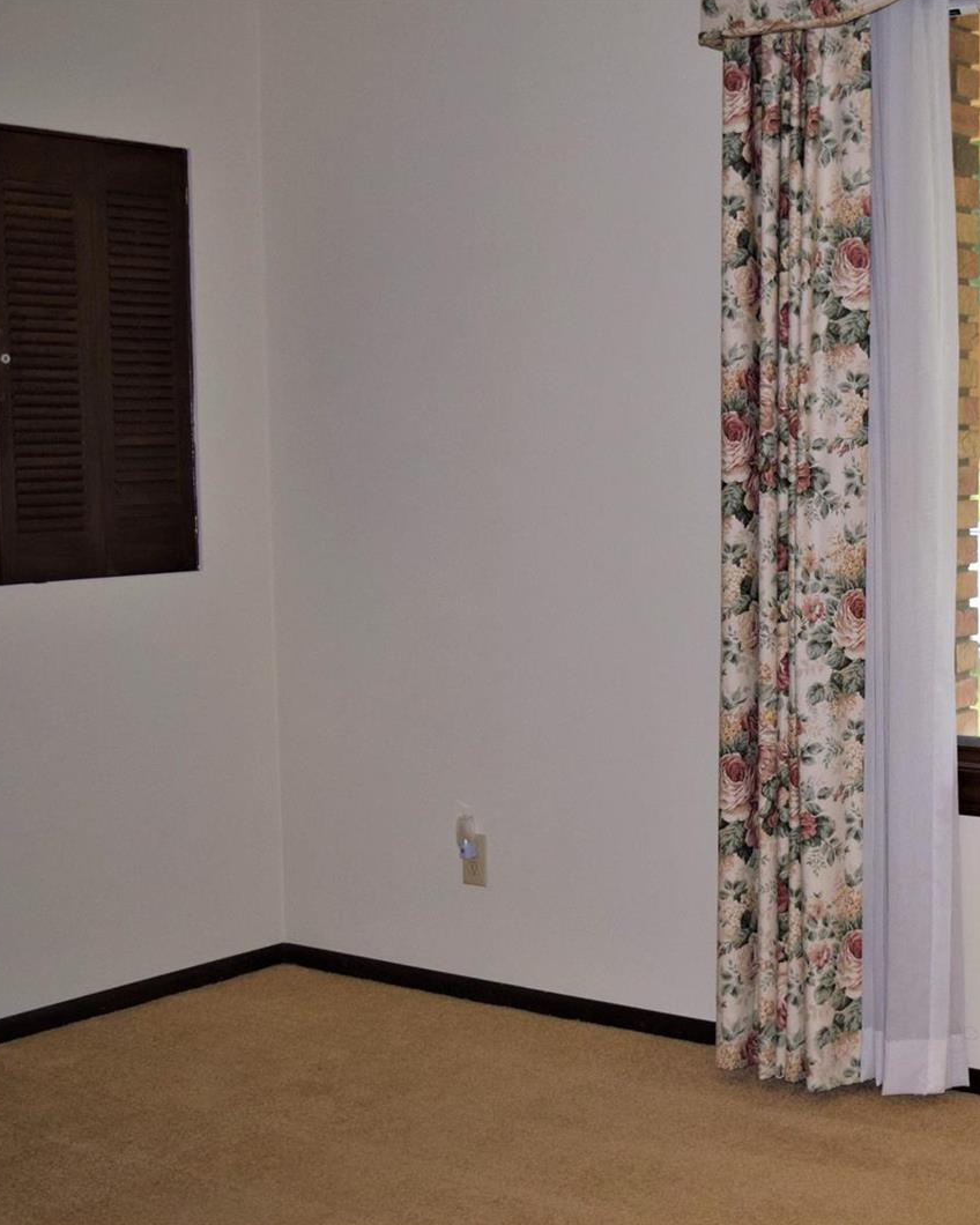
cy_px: 611
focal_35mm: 51
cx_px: 891
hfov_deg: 28.5
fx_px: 1849
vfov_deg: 36.7
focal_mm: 24
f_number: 4
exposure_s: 1/60
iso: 1100
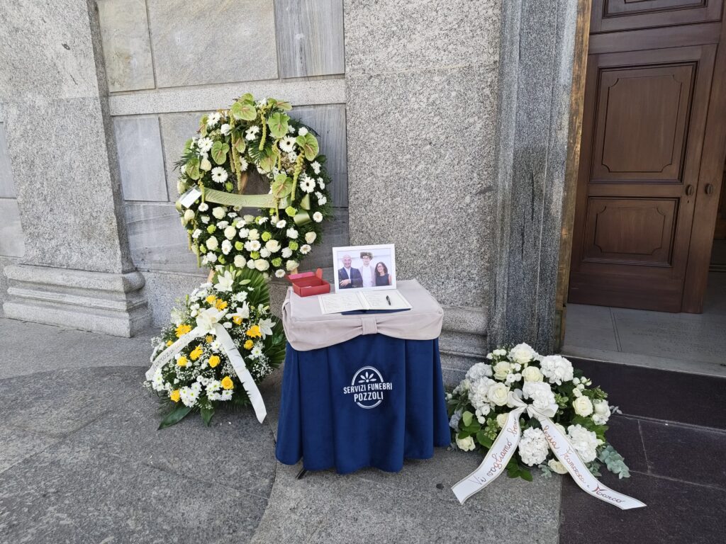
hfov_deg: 71.6
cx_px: 363
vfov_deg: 56.8
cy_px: 272
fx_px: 503
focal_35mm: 24
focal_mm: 5.56
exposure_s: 1/199
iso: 244
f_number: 1.8
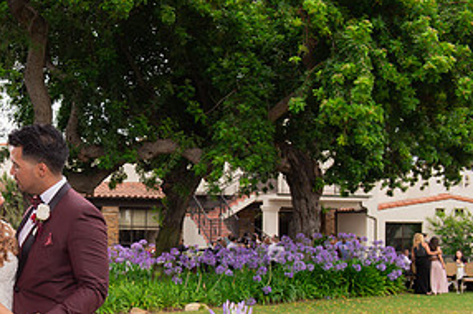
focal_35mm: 77
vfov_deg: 17.5
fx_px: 1011
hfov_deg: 25.5
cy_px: 259
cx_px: 41
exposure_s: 1/250
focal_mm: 38
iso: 400
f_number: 6.3
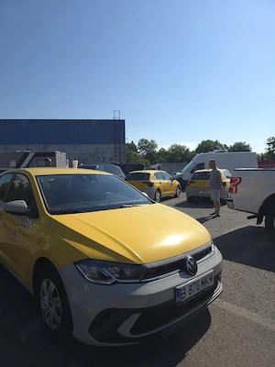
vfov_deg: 73.9
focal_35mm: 23
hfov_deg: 58.9
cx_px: 138
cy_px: 184
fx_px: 244
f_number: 1.7
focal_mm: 6.3
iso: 50
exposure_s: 1/3333
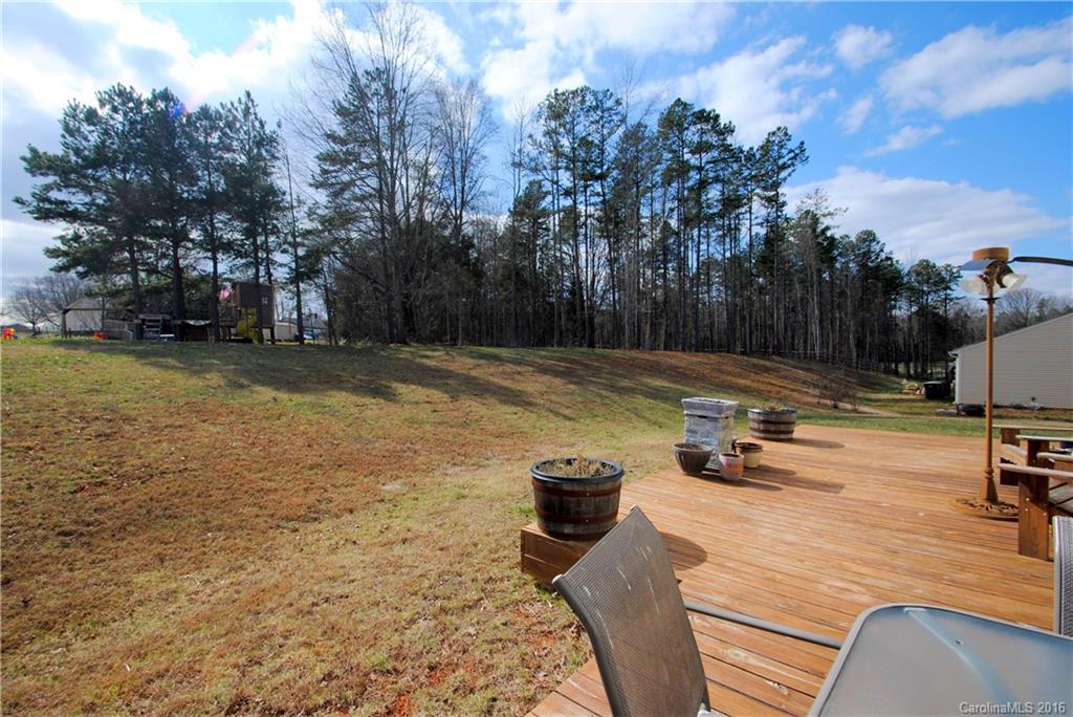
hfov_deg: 100.4
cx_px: 536
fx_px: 447
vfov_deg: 77.4
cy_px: 358
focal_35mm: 15
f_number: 8
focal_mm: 10
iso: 100
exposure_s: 1/250
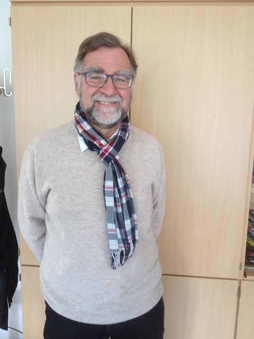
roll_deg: -1.9
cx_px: 127
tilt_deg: -9.0
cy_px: 170
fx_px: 342
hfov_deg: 40.7
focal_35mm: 35
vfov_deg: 52.6
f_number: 2.4
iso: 125
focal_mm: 4.28
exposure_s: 1/20
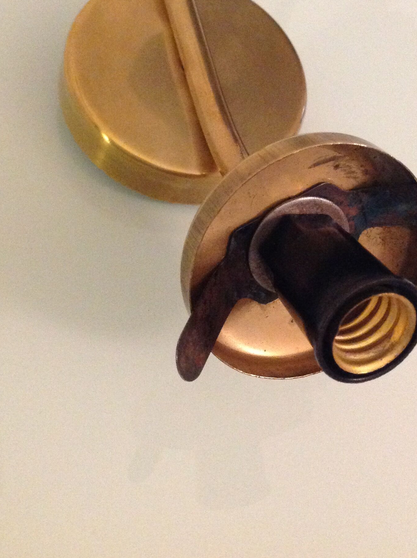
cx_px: 242
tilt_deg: -52.9
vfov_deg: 37.8
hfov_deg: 29.0
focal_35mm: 50
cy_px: 184
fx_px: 805
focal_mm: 4.28
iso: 640
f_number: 2.4
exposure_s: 1/17
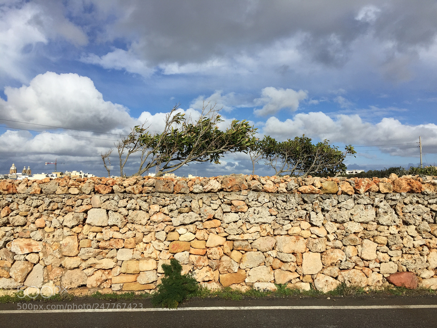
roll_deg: -0.2
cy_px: 164
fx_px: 366
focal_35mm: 29
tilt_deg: +3.3
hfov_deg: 61.7
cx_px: 218
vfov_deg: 48.2
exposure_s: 1/4405
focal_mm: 4.15
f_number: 2.2
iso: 32
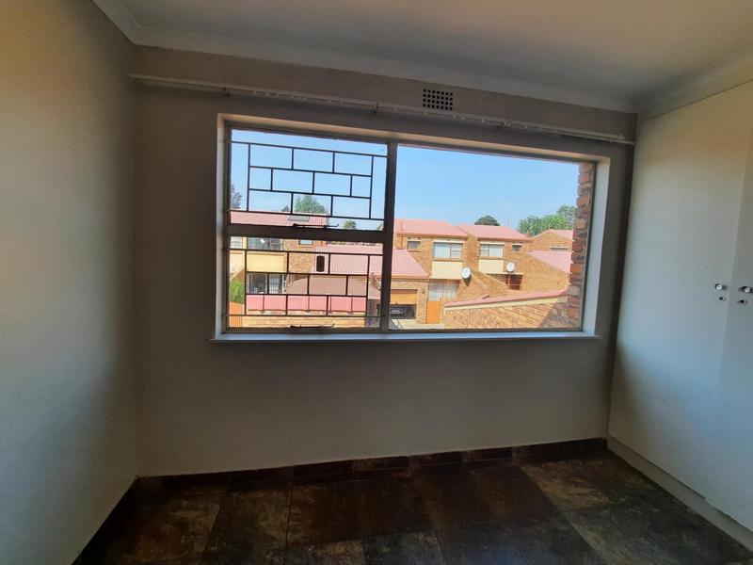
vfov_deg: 89.9
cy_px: 282
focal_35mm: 13
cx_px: 376
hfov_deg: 106.2
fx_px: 283
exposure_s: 1/443
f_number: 2.2
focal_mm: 1.74
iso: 40
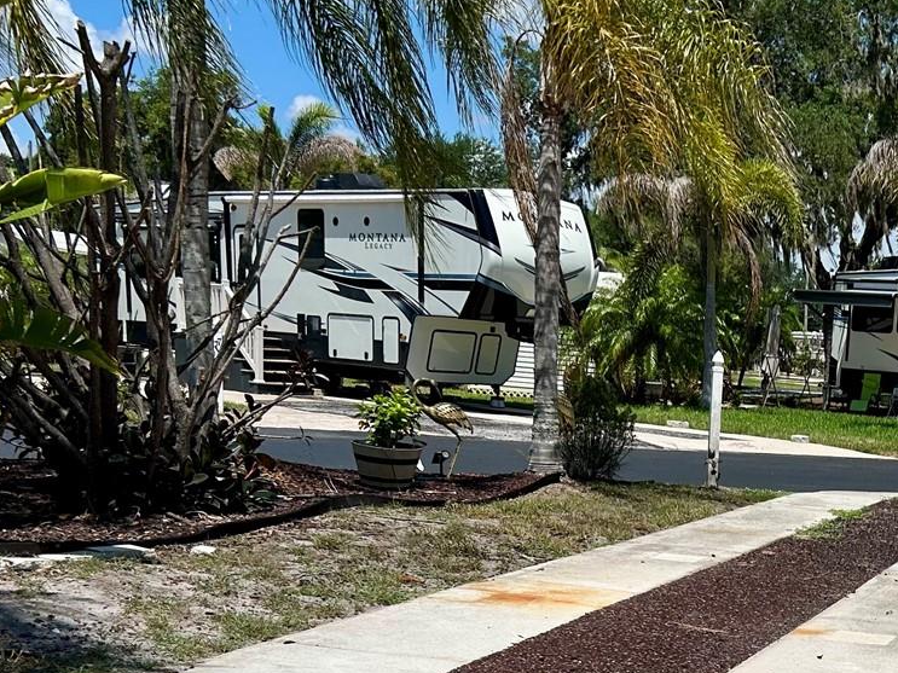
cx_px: 862
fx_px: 1453
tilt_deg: -13.2
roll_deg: -3.0
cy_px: 678
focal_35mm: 56
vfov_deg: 24.8
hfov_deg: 32.1
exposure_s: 1/7463
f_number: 1.5
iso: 50
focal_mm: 5.7
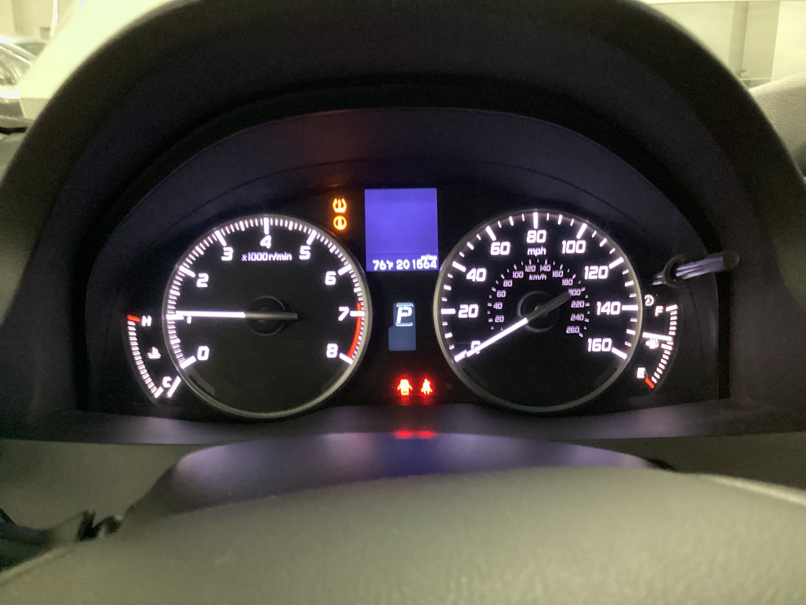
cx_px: 403
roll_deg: -0.1
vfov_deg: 45.4
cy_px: 302
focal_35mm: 31
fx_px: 722
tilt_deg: -18.5
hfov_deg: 58.4
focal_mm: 3.3
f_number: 2.4
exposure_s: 1/17
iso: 640
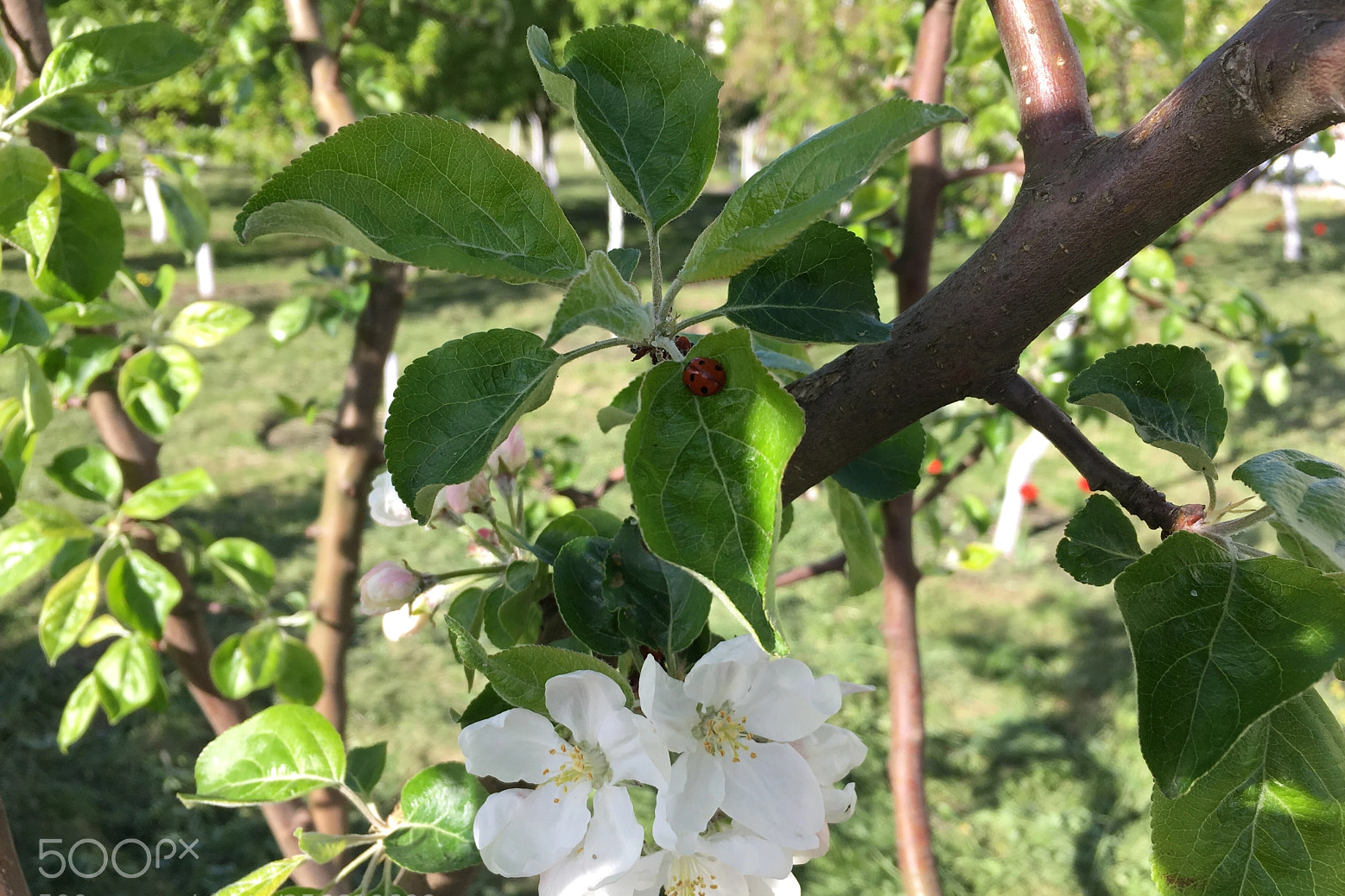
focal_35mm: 31
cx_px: 676
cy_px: 454
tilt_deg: -18.0
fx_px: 1158
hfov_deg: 60.3
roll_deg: -2.7
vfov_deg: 42.3
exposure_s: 1/364
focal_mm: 4.15
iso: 25
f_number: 2.2
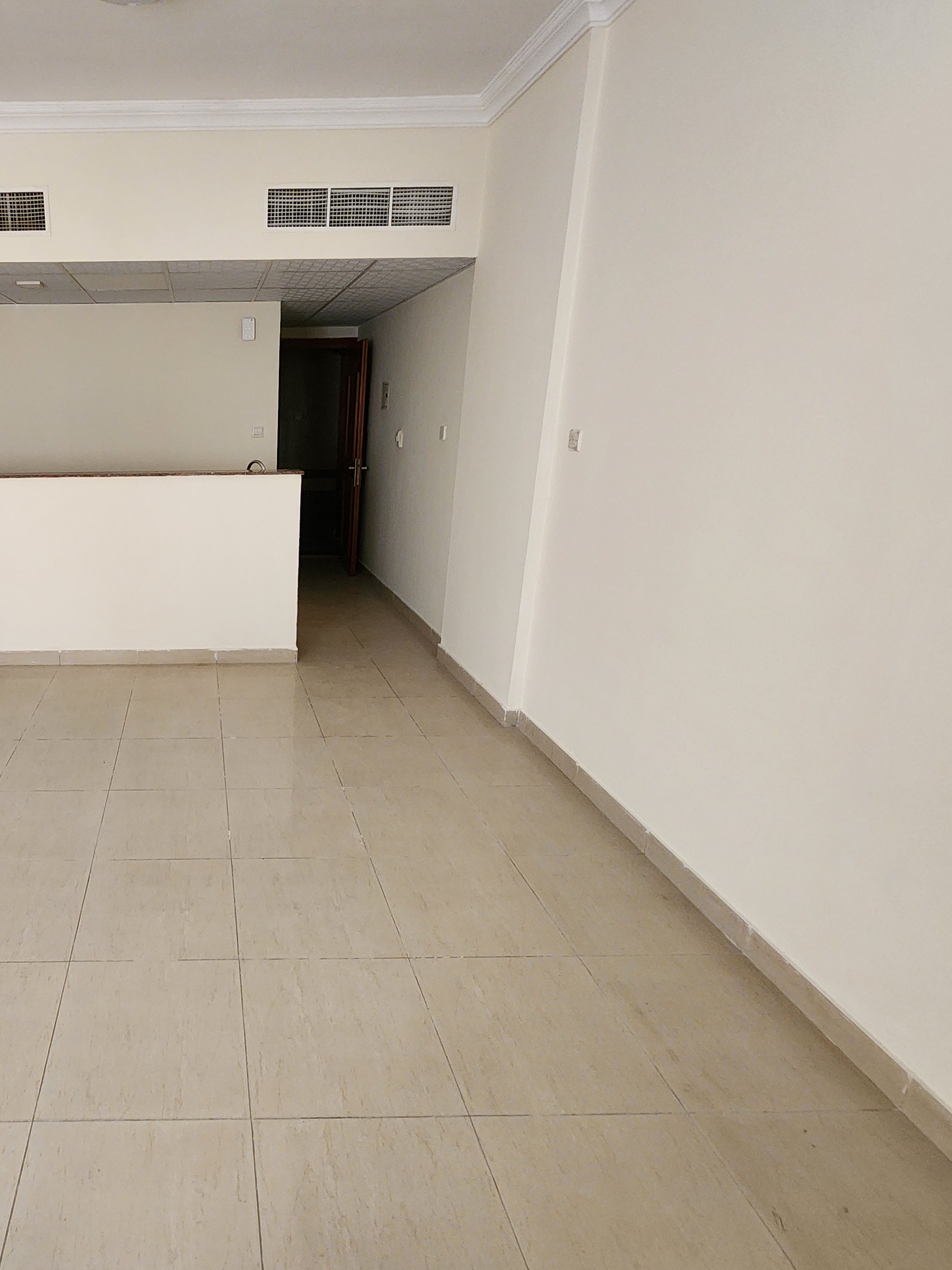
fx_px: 660
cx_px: 218
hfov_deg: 66.3
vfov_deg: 87.8
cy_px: 630
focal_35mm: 18
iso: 640
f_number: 2.2
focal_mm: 2.2
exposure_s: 1/24
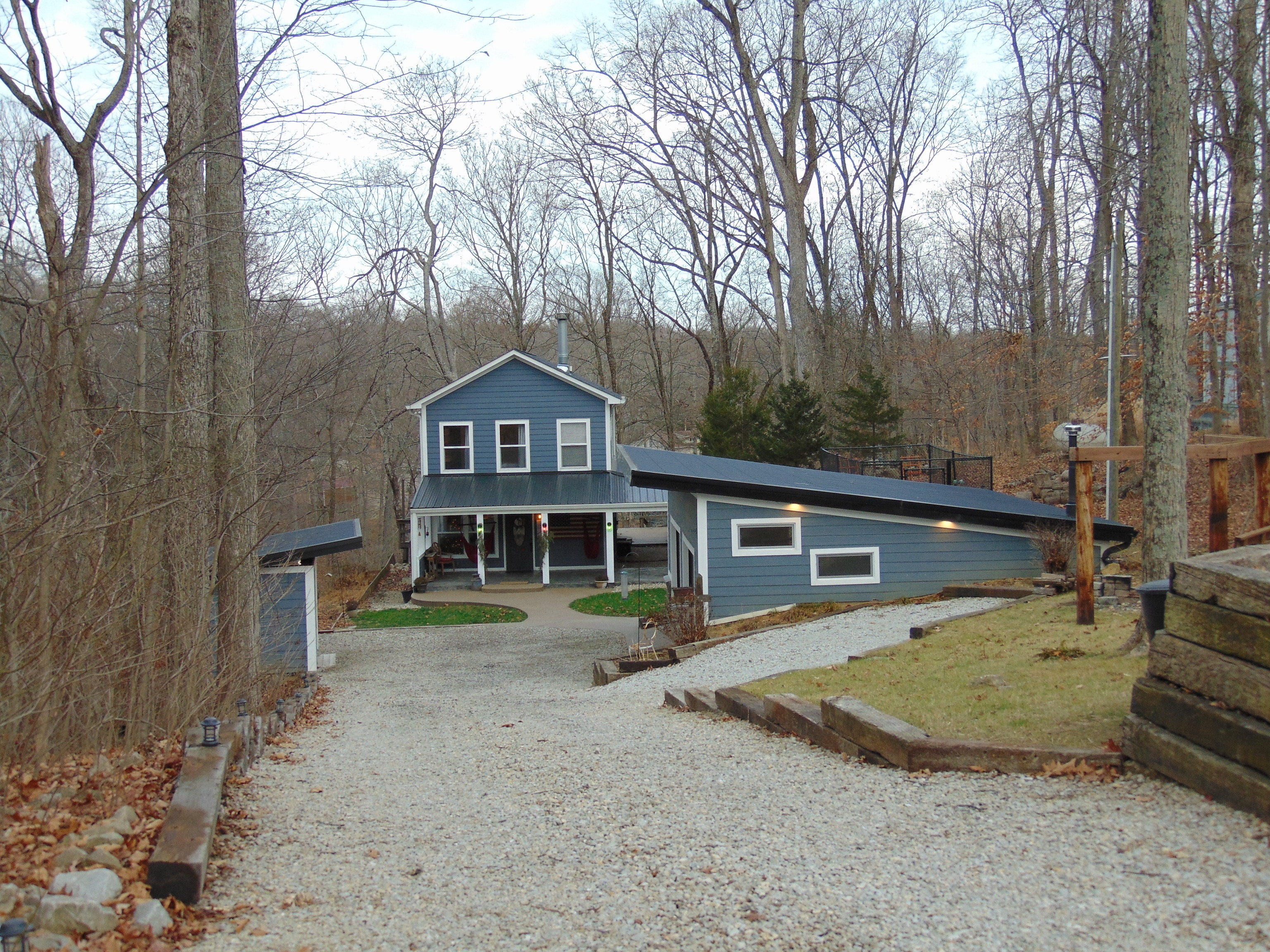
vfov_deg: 34.3
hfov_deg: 44.8
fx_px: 1541
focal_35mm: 42
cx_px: 635
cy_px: 476
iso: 80
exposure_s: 1/100
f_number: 3.3
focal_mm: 7.6
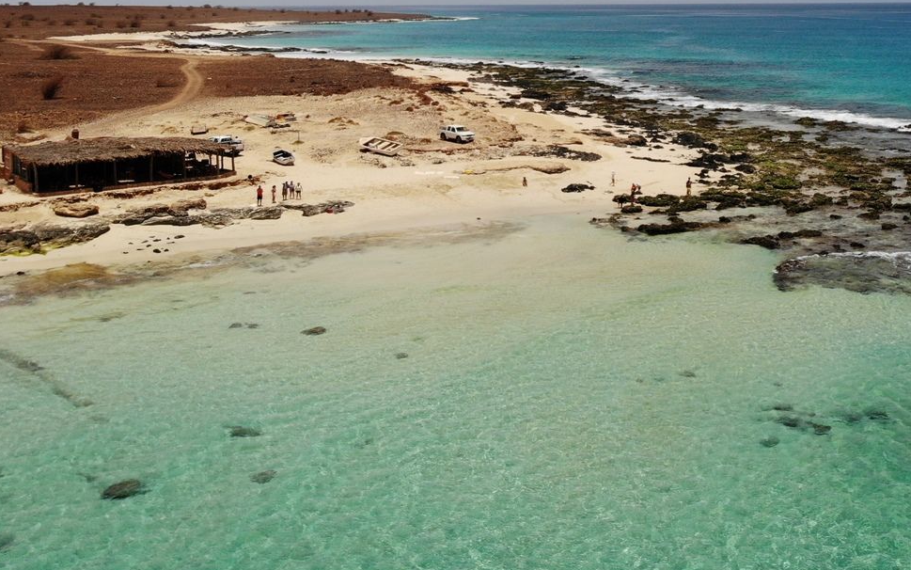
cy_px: 27
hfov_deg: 45.3
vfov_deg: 29.0
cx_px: 701
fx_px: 1043
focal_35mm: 42
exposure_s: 1/2004
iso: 101
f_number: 2.8
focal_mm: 4.5
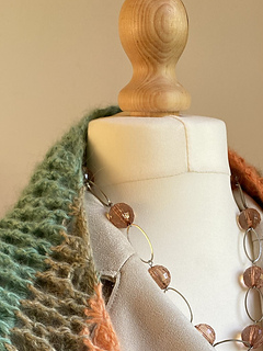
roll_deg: +5.1
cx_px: 175
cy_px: 350
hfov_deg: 27.9
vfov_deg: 33.7
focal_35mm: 52
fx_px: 527
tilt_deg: -10.7
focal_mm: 4.25
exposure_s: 1/121
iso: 50
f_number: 1.8
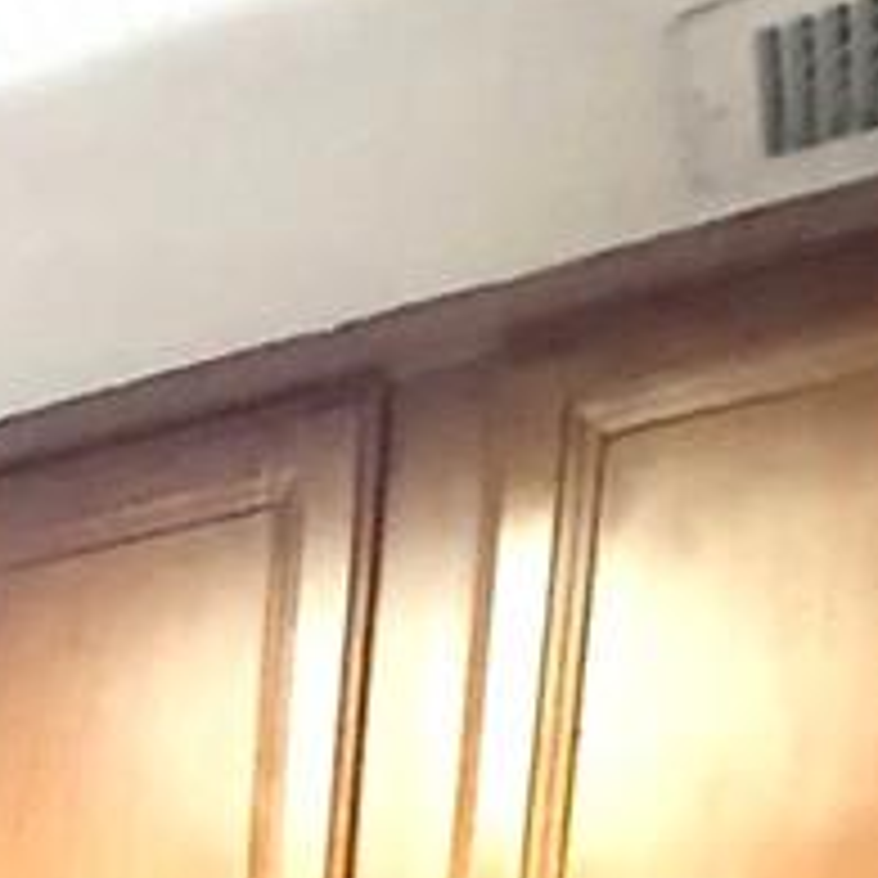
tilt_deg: -10.7
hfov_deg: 17.6
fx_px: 2181
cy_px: 1851
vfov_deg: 16.3
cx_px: -774
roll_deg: +0.9
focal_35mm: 76
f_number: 2.2
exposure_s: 1/60
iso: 800
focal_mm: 2.22
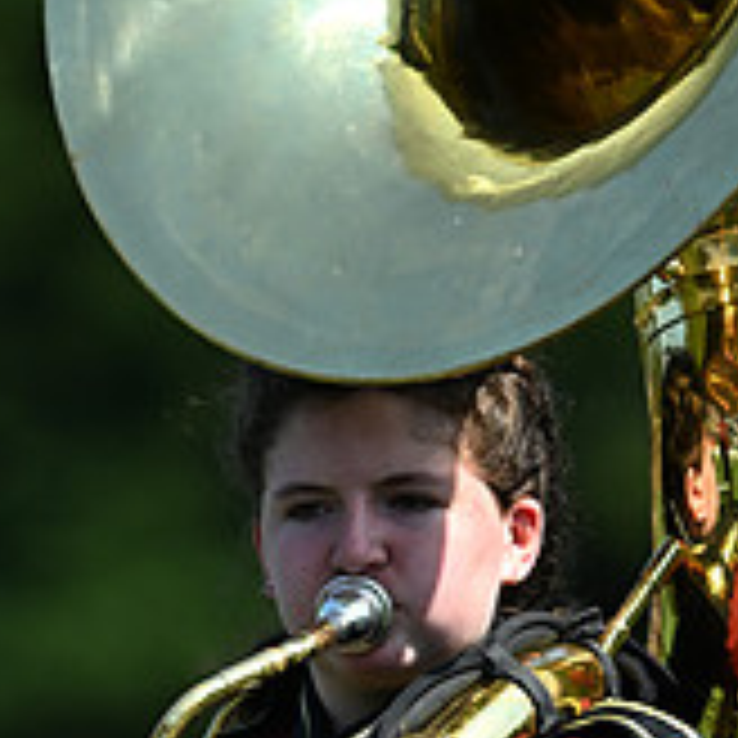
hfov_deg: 1.9
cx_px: 331
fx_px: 21708
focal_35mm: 900
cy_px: 1148
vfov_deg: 1.9
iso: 180
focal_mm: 300
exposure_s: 1/2500
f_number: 2.8
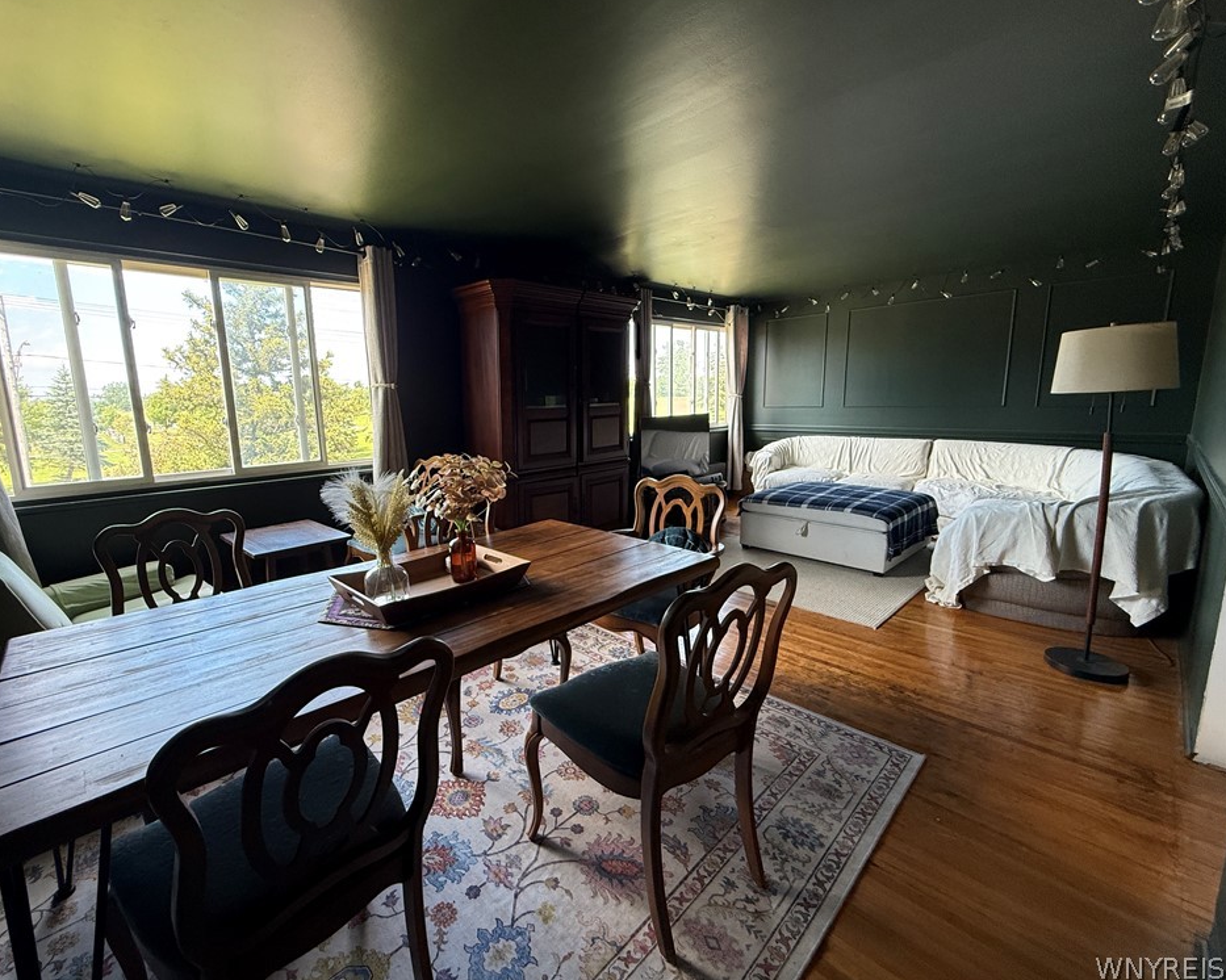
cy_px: 486
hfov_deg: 96.6
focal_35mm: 15
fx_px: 544
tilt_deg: -8.5
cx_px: 560
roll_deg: +1.4
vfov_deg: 84.0
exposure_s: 1/99
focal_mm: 2.22
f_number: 2.2
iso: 250
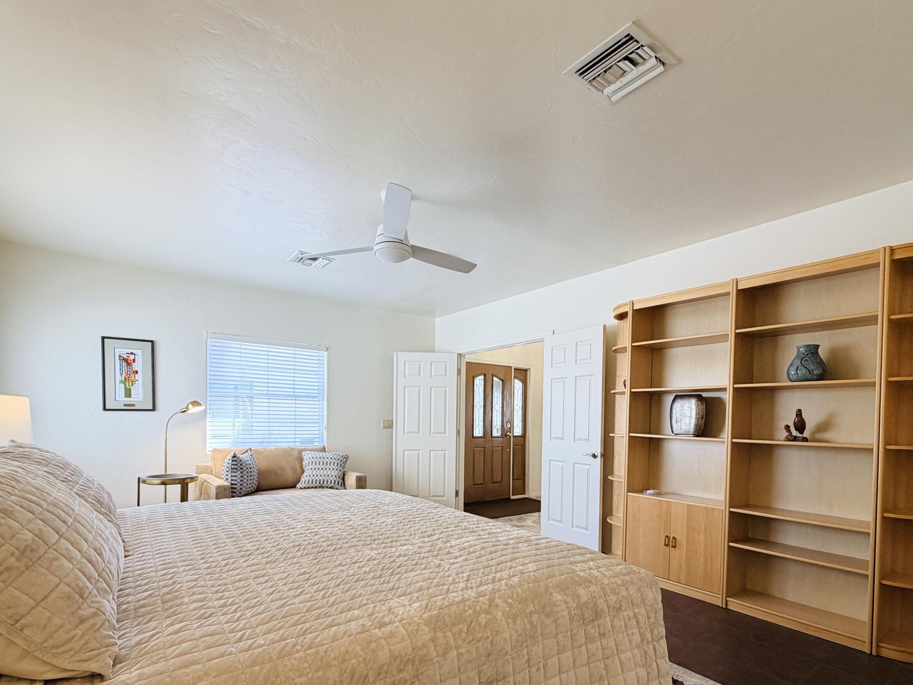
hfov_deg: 87.7
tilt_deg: -0.4
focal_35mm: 18
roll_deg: -0.4
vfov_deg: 70.4
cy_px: 429
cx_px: 474
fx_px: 475
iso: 160
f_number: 2.2
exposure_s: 1/120
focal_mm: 2.22
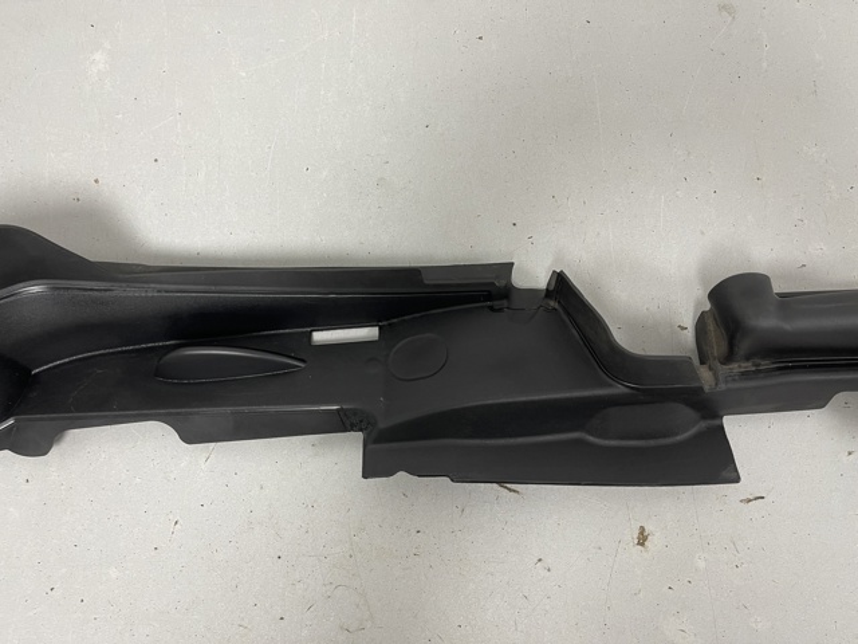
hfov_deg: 69.4
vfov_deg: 54.9
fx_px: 620
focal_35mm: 25
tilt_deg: -81.8
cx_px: 429
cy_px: 322
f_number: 1.6
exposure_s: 1/50
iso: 80
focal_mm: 5.1
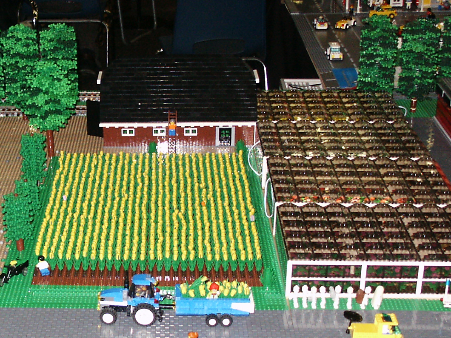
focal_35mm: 75
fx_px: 977
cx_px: 77
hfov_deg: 25.5
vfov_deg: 19.6
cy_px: 197
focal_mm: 7.2
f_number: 3
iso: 200
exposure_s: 1/45
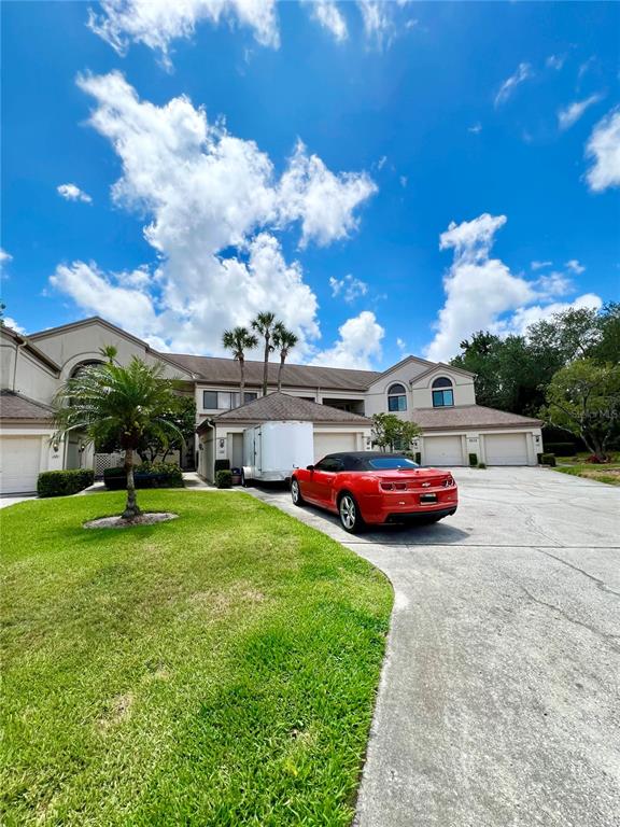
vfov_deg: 106.2
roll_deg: +1.7
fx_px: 310
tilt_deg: +7.4
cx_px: 310
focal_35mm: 13
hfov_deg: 89.9
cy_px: 414
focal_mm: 1.57
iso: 32
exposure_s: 1/2273
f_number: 1.8
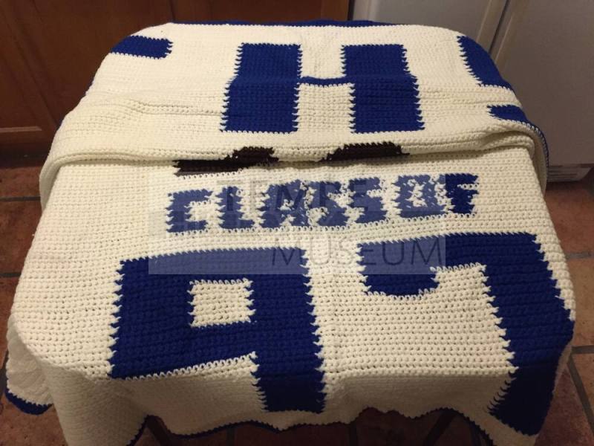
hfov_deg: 61.7
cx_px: 297
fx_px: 498
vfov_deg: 48.2
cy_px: 223
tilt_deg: -53.2
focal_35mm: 29
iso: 250
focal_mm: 4.15
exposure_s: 1/30
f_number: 2.2
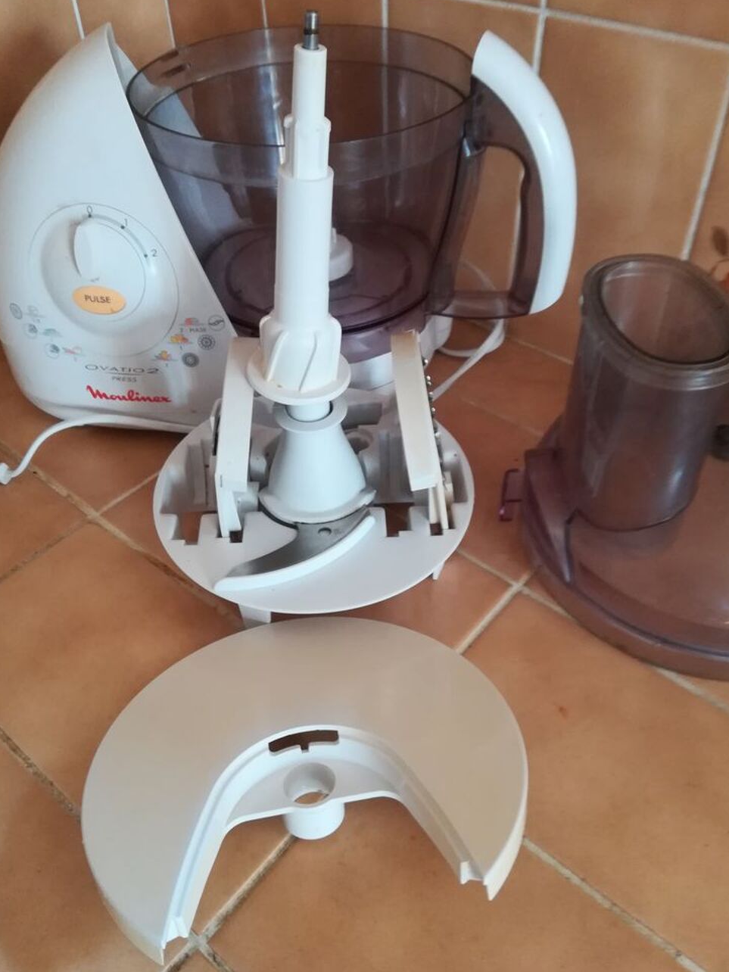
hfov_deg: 51.4
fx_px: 758
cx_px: 363
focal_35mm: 27
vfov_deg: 65.3
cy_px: 483
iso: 320
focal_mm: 3.83
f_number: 2.2
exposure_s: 1/33.3
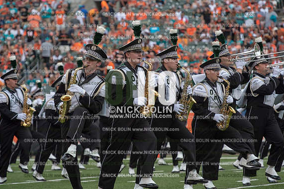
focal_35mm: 214
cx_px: 140
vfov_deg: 6.4
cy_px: 95
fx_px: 1689
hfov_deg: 9.6
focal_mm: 210
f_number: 5.6
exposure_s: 1/1250
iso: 400
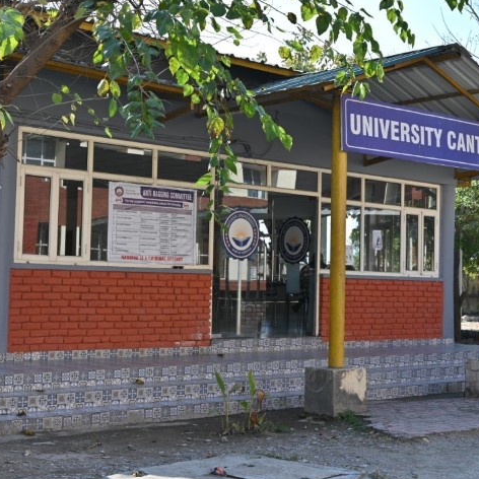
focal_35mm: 57
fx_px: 892
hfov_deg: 30.0
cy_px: 240
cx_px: 290
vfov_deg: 30.0
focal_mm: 44
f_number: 7.1
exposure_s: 1/200
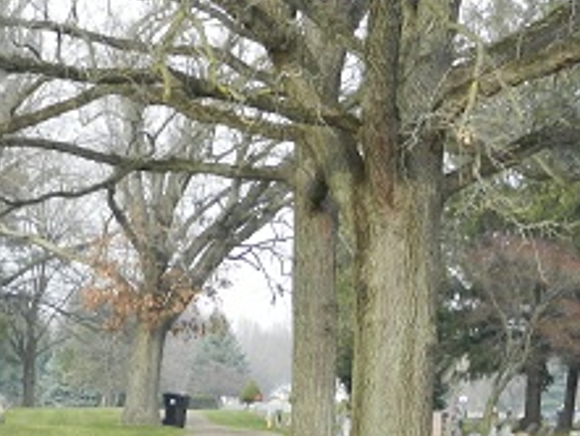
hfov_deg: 13.7
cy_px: 433
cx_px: 320
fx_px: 2414
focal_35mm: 144
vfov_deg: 10.2
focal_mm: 9.4
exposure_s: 1/200
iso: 160
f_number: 4.4
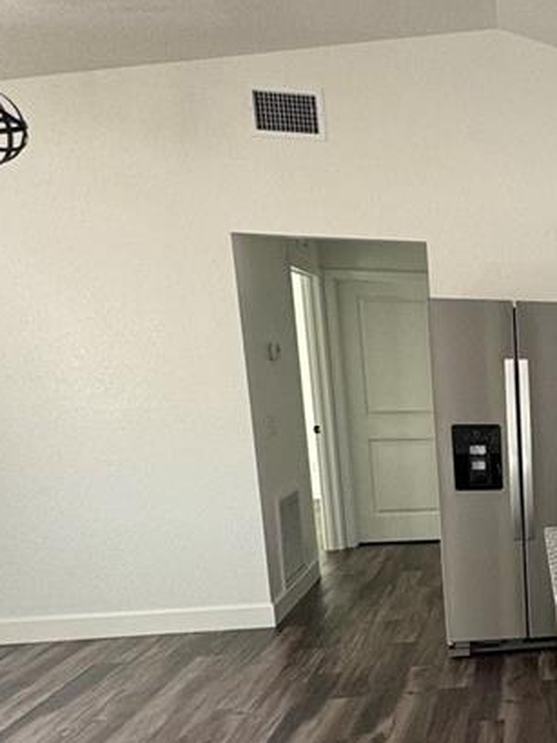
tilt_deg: -12.4
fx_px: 881
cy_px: 535
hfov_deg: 27.4
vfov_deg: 44.6
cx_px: 778
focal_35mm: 41
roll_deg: -1.1
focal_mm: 2.22
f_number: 2.2
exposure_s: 1/99
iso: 100
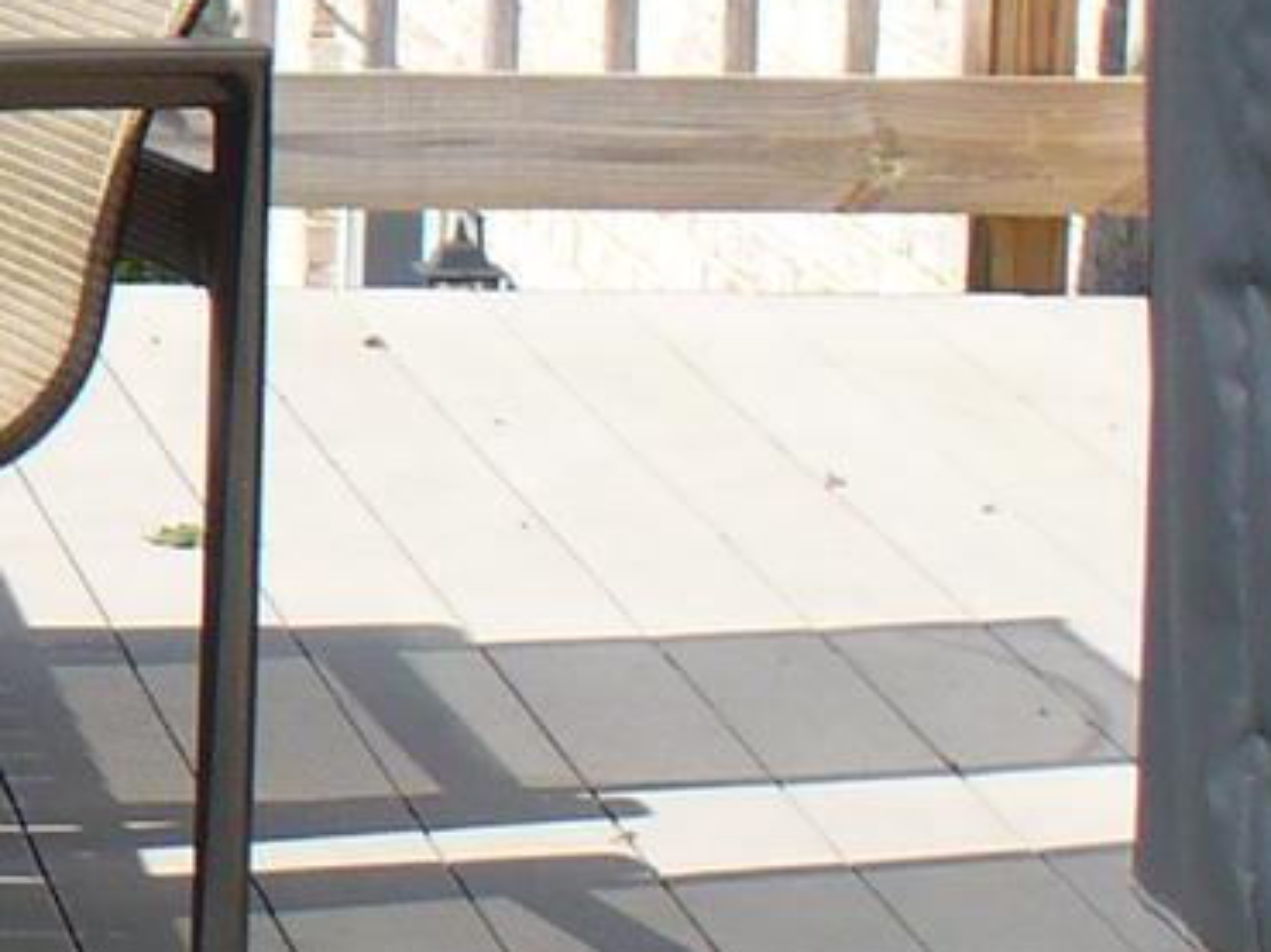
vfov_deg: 7.2
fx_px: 7522
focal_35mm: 205
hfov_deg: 9.2
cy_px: -17
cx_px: -1099
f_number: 5.6
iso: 80
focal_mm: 6.1
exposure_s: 1/200
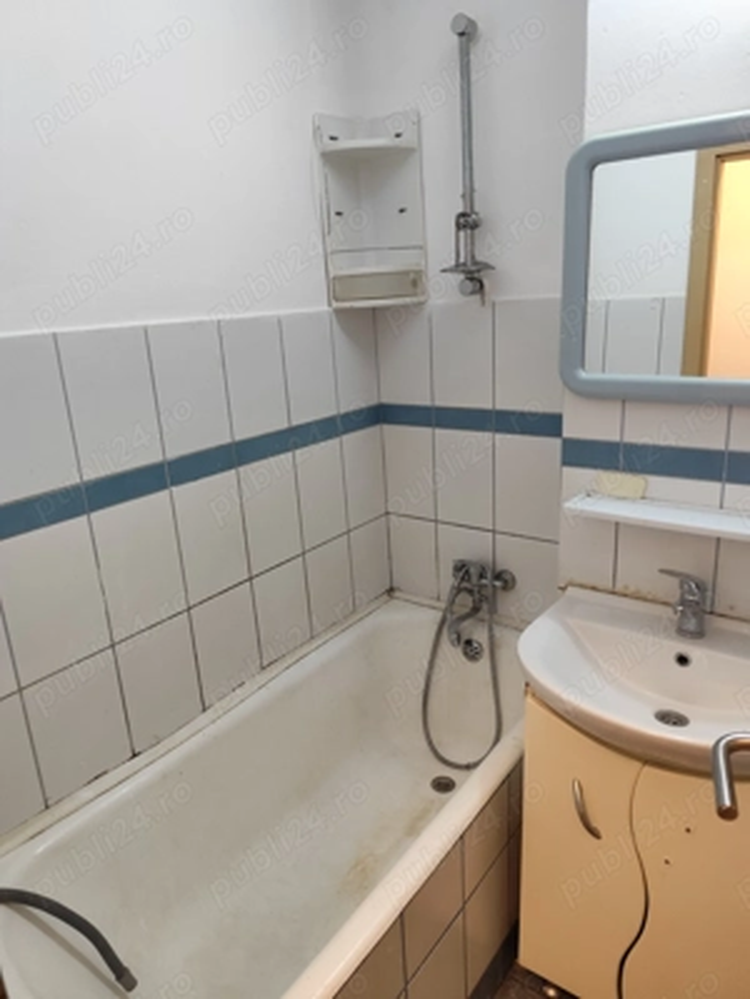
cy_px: 500
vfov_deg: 73.9
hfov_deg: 58.9
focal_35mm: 23
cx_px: 375
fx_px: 664
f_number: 1.65
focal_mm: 6.19
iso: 800
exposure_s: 1/50
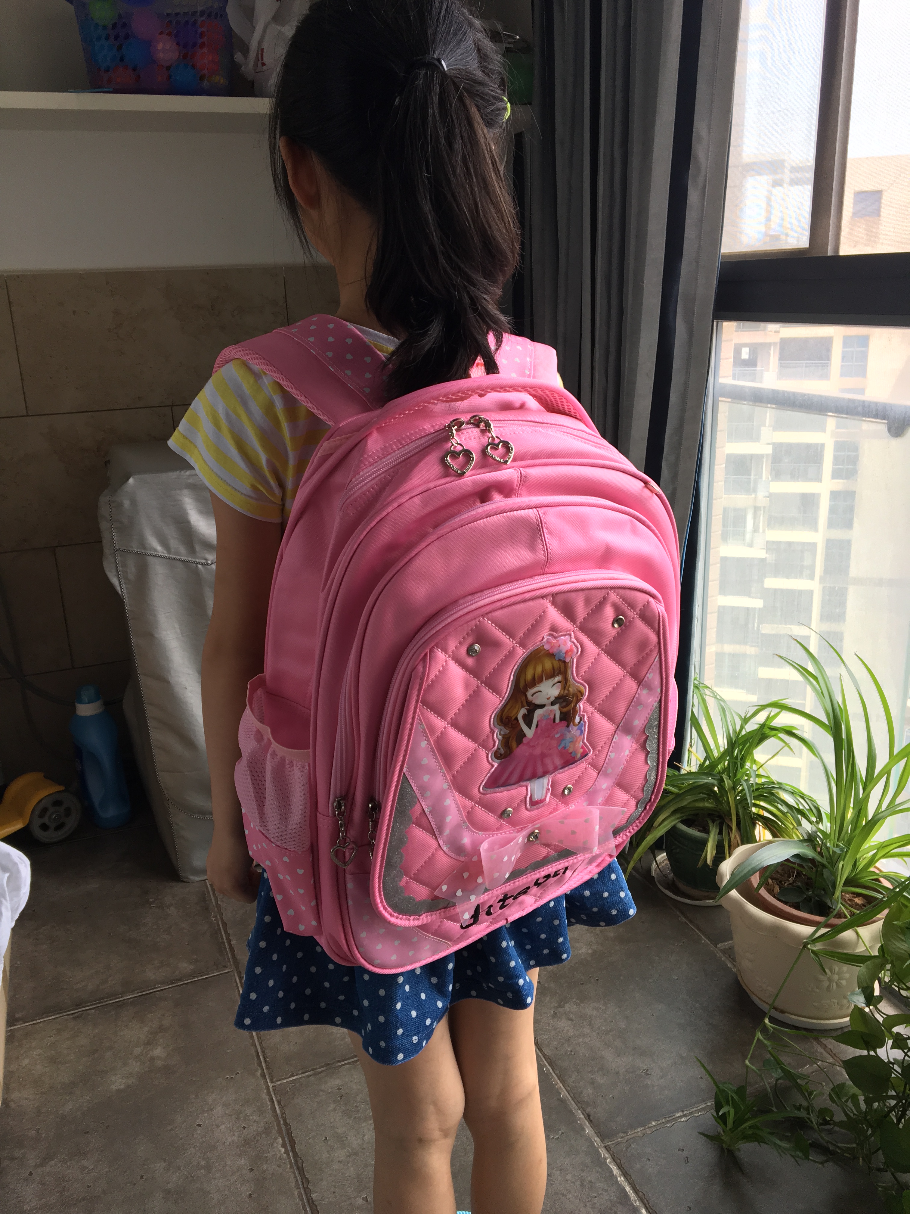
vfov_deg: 61.7
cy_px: 607
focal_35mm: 29
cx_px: 455
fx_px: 1016
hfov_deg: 48.2
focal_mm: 4.15
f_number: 2.2
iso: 32
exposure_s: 1/100
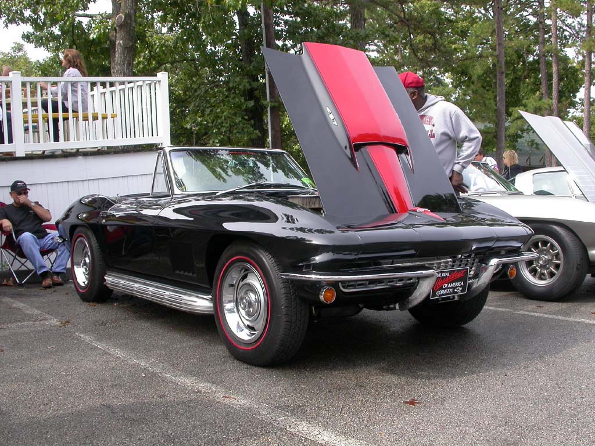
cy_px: 223
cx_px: 298
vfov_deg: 37.7
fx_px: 653
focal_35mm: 38
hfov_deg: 49.0
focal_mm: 7.85
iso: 100
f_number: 5.3
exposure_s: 1/144
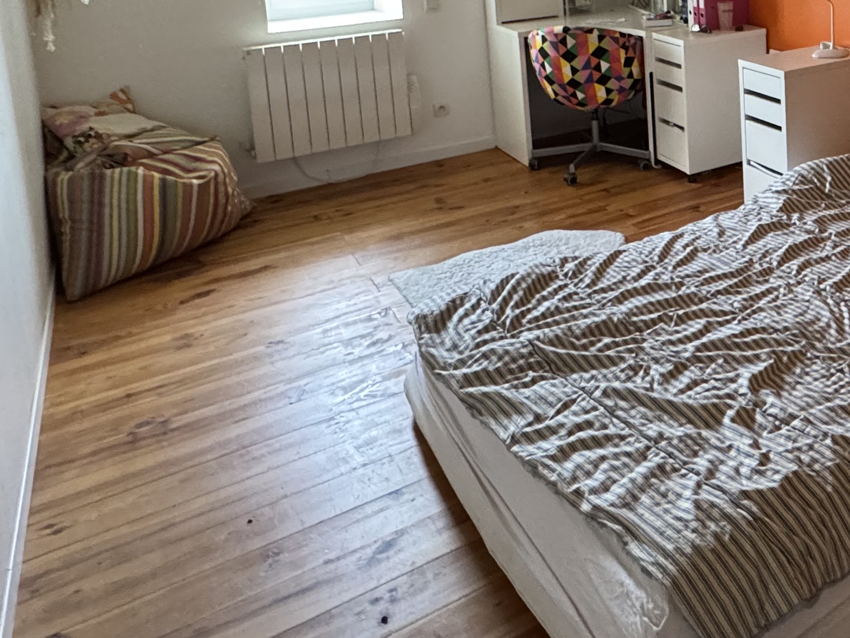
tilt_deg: -7.1
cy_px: -4
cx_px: 824
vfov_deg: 35.7
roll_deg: +1.9
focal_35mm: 36
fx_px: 884
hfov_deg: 44.7
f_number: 2.2
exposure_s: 1/60
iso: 800
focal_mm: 2.22
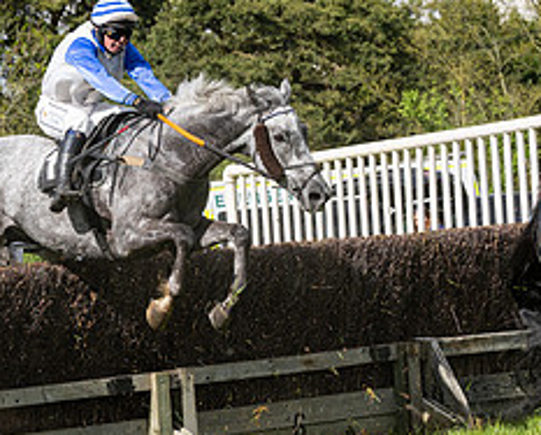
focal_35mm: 207
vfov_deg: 7.5
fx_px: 3319
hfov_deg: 9.2
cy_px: 332
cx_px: -26
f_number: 5
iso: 400
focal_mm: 70
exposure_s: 1/2500
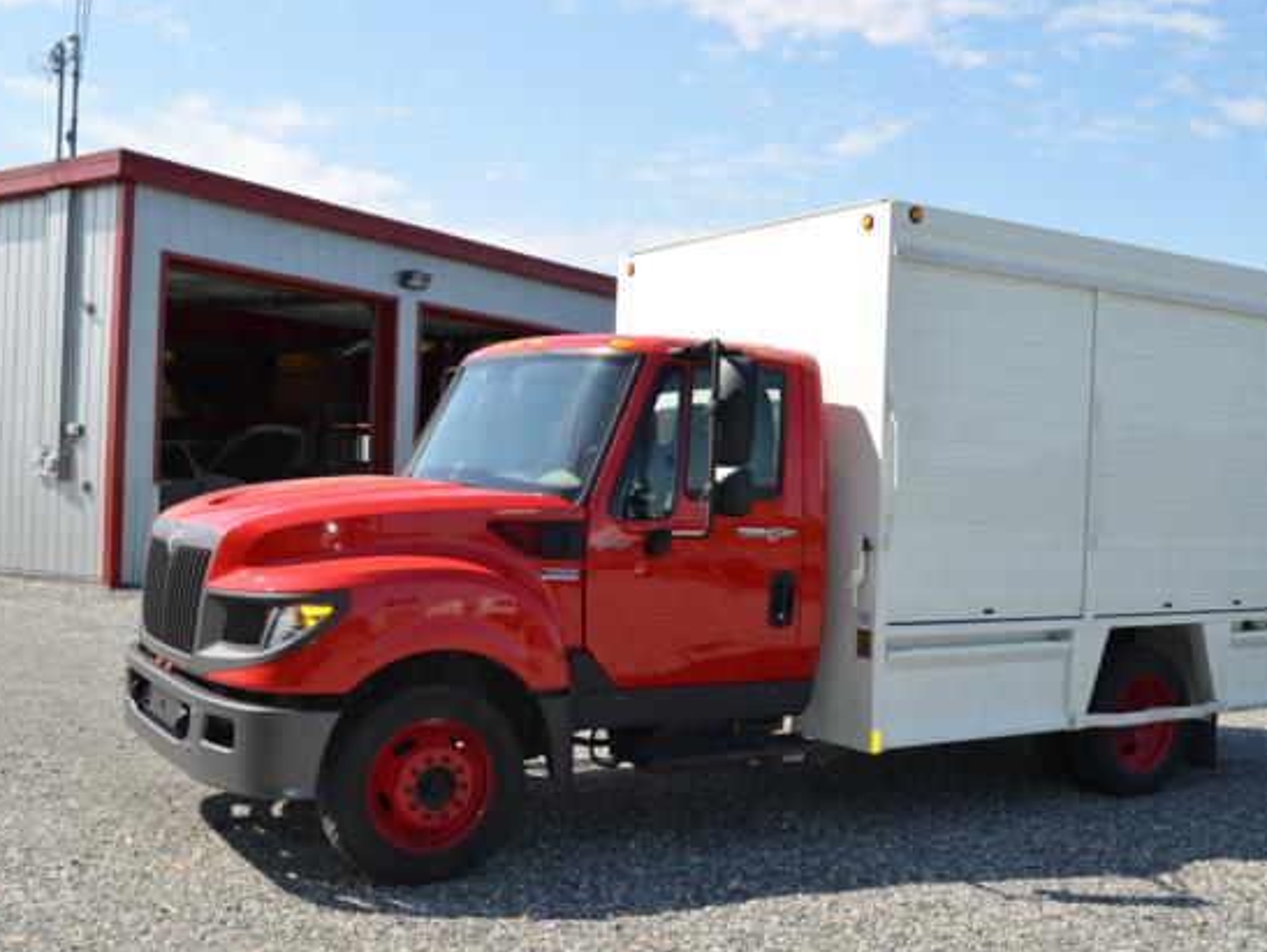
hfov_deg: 50.0
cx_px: 709
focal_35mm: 37
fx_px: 1355
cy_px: 485
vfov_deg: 38.7
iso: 100
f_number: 8
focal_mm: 22
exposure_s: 1/200
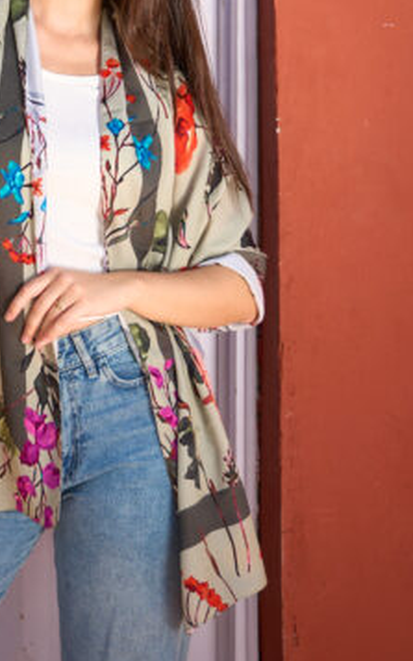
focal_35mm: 96
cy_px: 33
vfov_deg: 21.1
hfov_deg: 13.3
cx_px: -81
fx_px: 1725
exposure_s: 1/2500
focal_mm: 37.3
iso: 400
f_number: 2.8
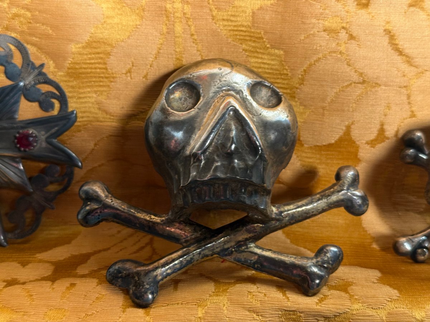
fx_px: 596
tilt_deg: -61.4
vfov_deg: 30.3
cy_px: 161
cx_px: 215
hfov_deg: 39.7
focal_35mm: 48
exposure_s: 1/60
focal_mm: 6.76
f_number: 1.78
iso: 125
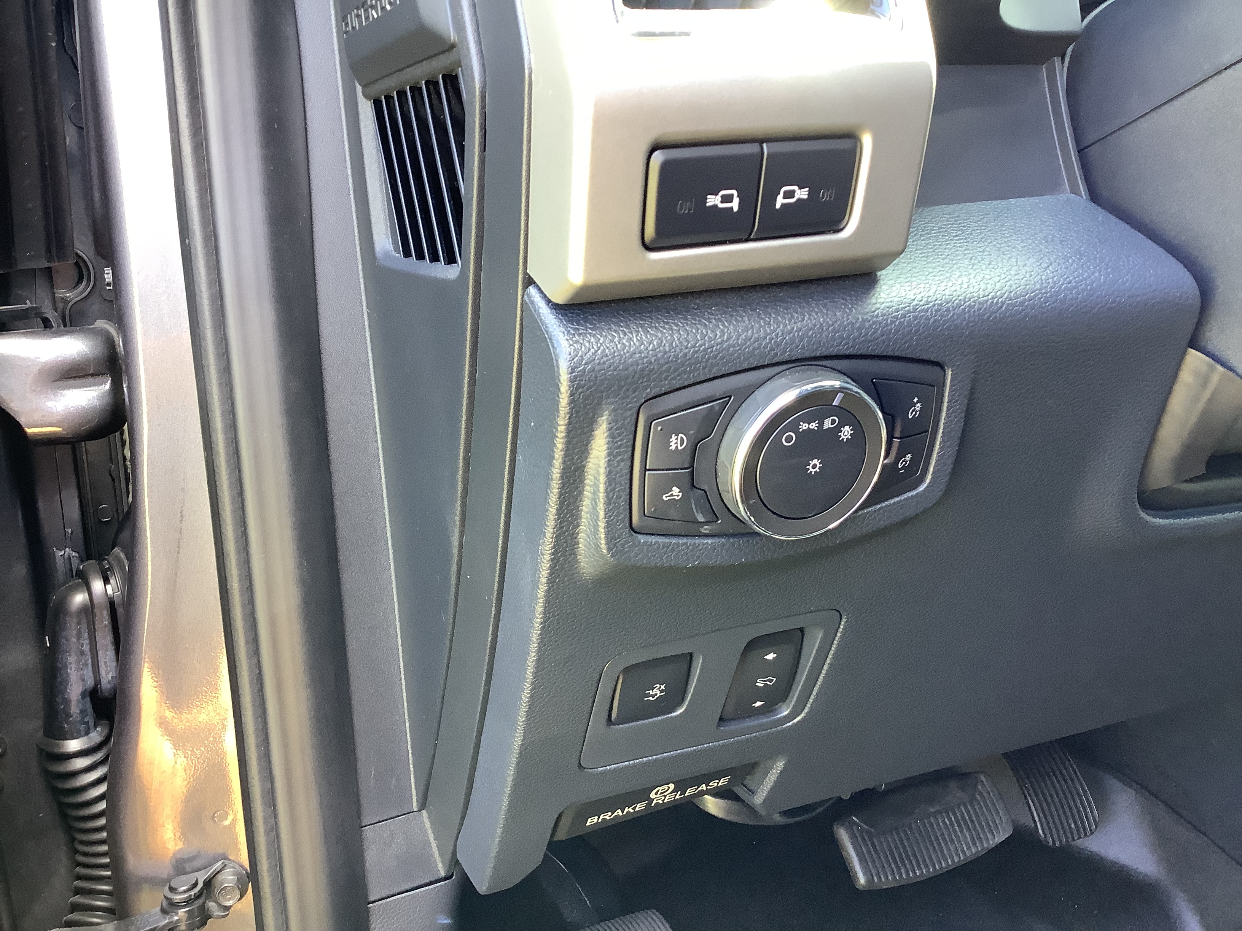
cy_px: 466
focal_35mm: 31
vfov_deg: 45.4
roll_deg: +2.9
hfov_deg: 58.4
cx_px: 621
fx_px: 1112
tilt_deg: -14.5
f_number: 2.4
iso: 160
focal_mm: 3.3
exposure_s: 1/60
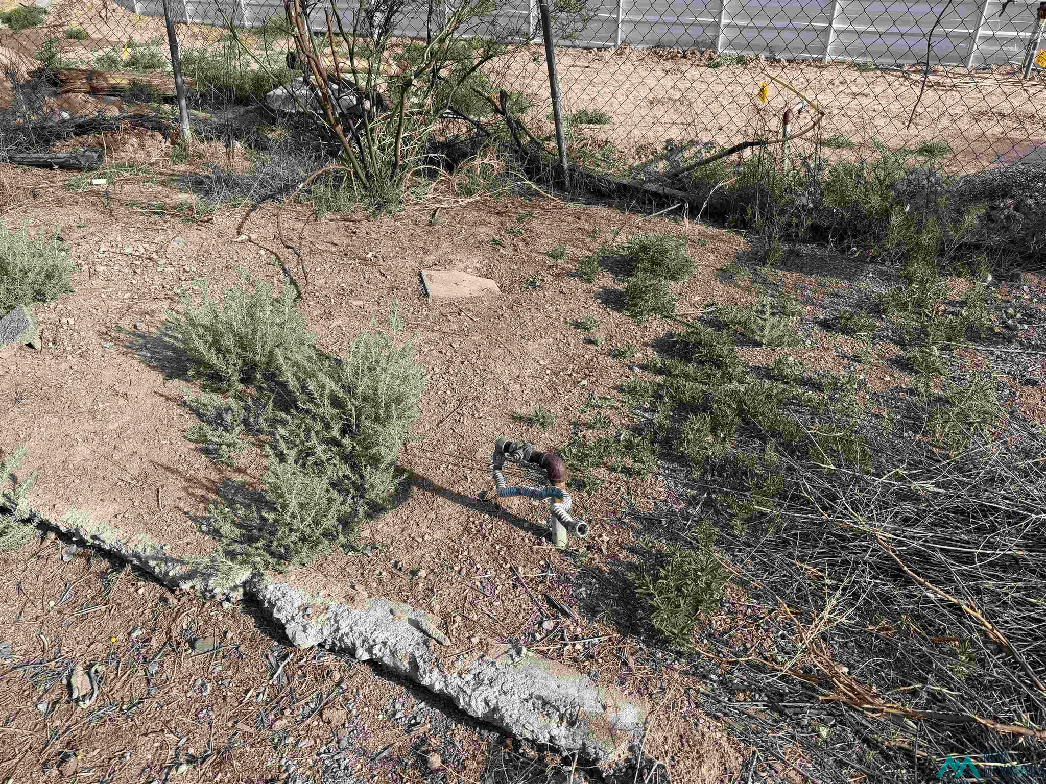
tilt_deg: -30.9
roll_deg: -0.5
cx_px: 523
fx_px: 725
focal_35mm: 24
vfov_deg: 56.8
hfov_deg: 71.6
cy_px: 392
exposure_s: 1/3279
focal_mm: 6.76
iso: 80
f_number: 1.78
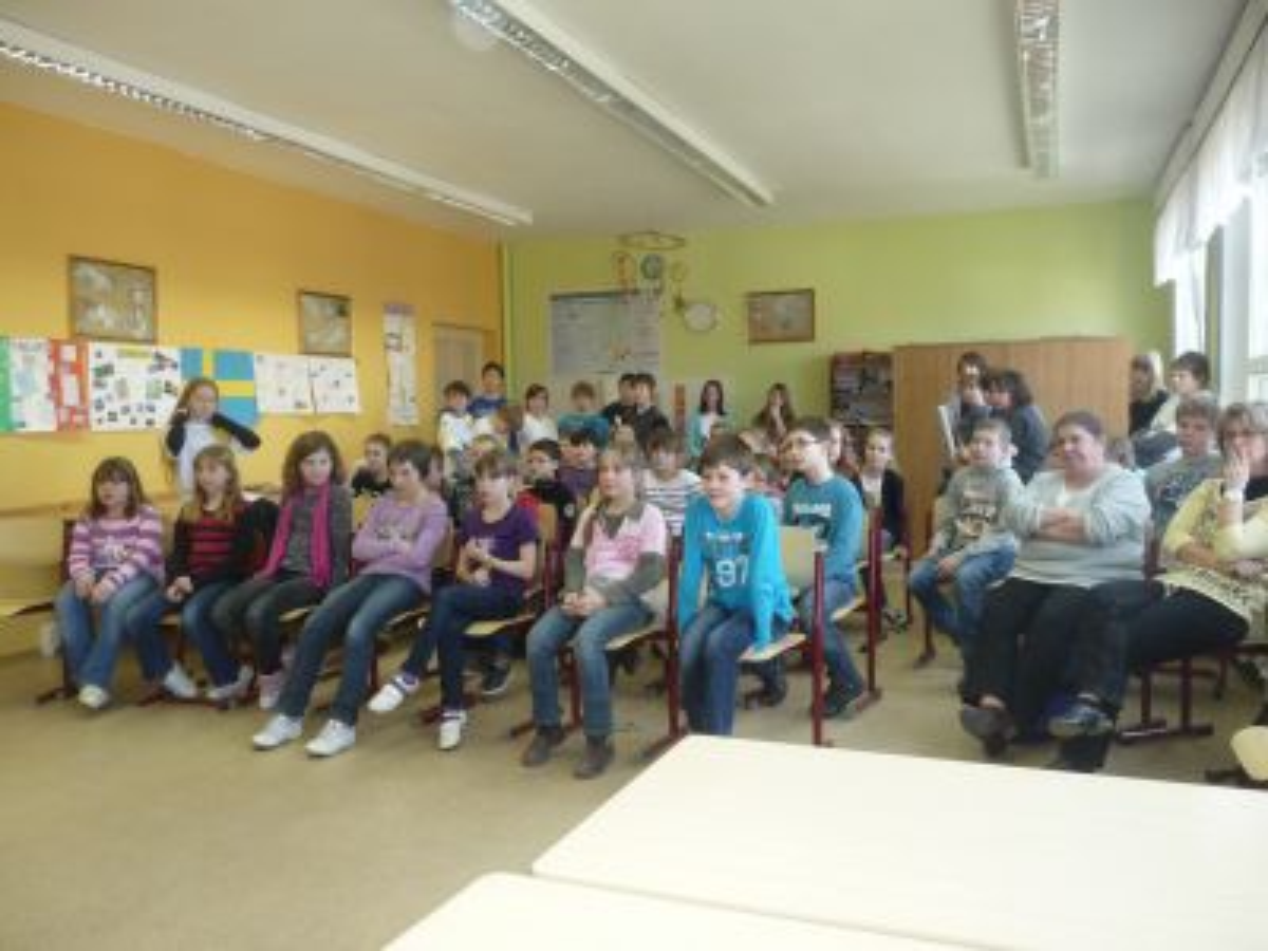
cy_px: 476
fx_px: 1099
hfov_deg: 60.0
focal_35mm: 30
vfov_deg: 46.8
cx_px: 634
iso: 160
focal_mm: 5
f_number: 3.4
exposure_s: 1/30
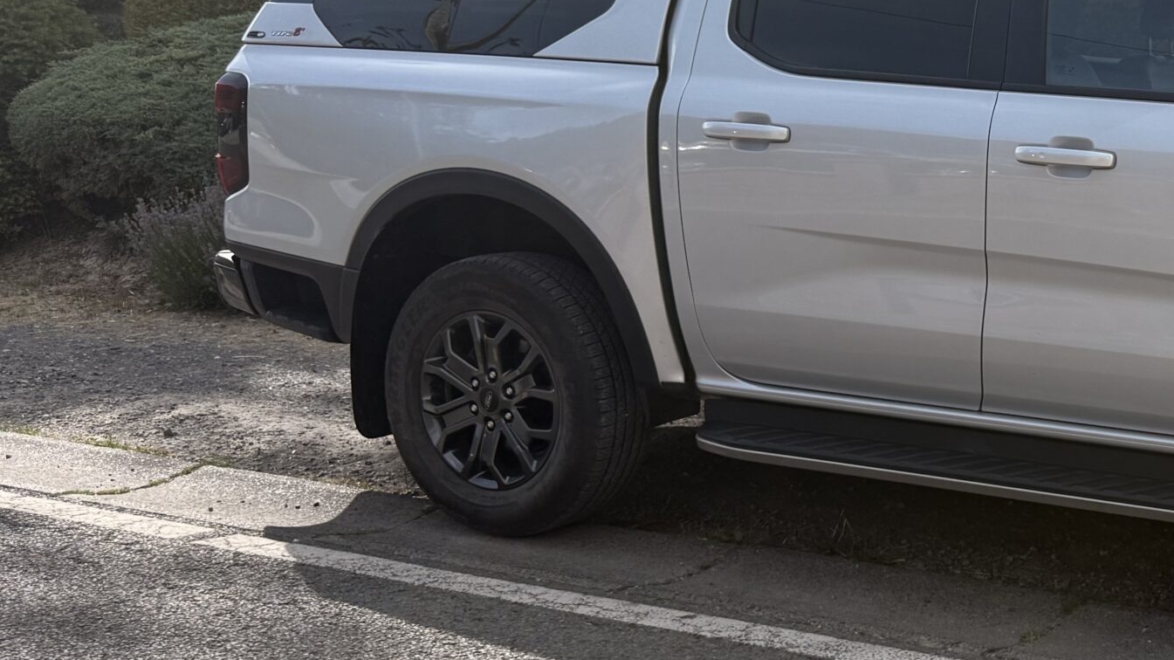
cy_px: 282
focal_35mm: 56
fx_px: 1743
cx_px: 1174
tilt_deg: -3.4
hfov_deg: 34.0
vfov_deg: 21.4
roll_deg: +2.6
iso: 80
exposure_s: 1/4405
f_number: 1.78
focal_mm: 6.76
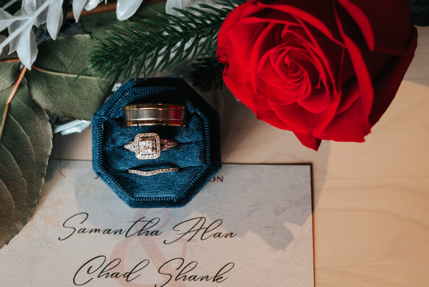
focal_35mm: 59
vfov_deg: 23.0
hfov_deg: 33.9
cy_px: 140
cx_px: 186
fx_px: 703
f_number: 10
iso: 1250
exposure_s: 1/125
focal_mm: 50
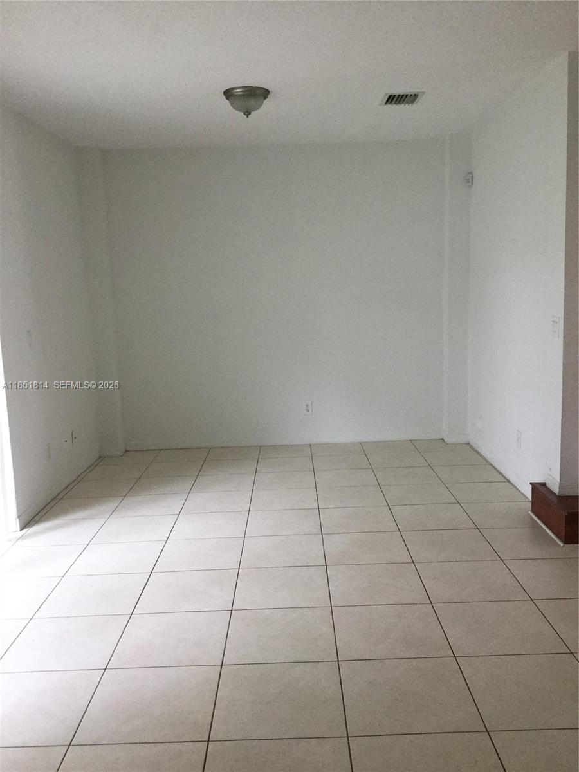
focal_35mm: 31
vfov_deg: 58.4
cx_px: 290
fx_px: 691
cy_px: 386
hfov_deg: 45.4
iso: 40
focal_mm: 3.3
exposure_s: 1/30
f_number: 2.4
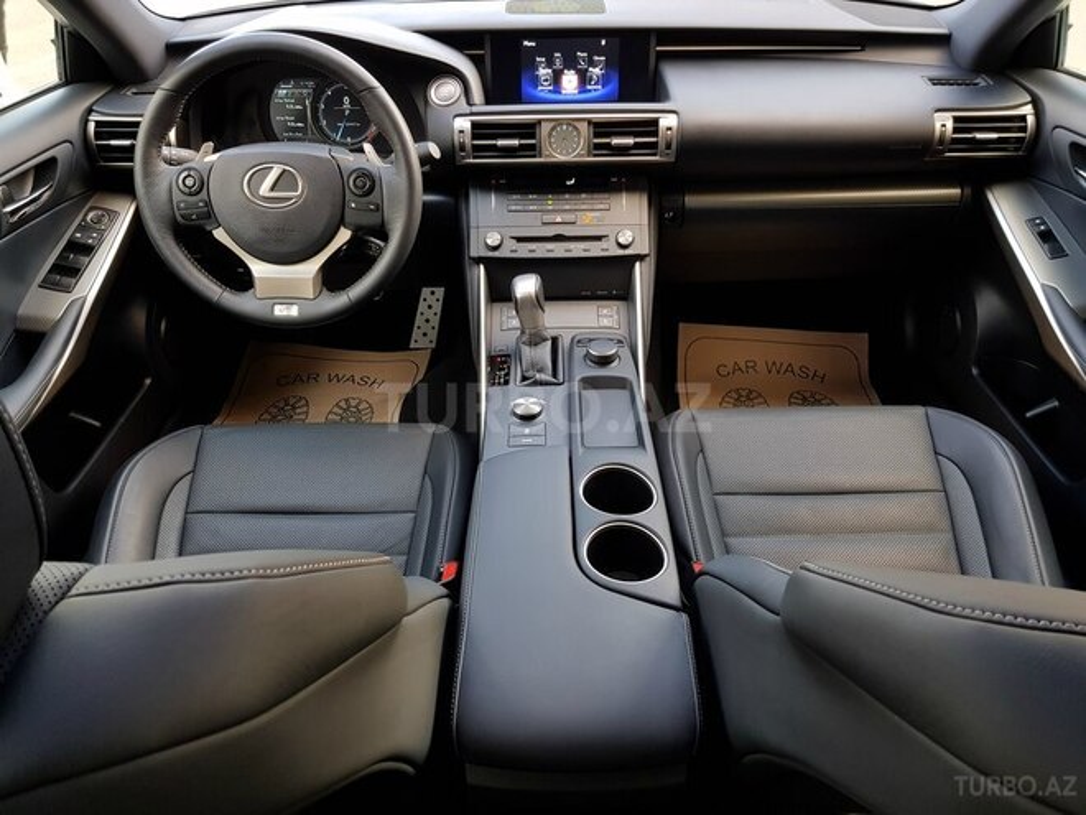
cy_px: 408
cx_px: 543
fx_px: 816
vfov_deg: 53.1
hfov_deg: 67.3
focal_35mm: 26
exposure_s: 1/50
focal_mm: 4.2
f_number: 1.7
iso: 125
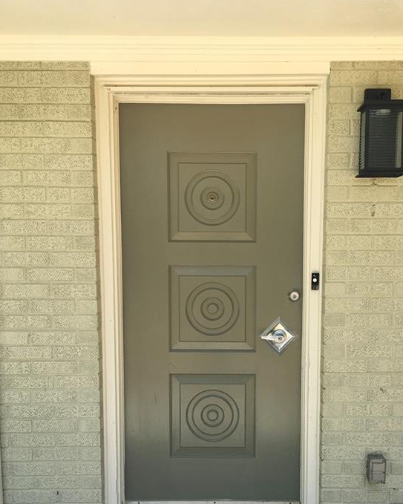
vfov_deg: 55.5
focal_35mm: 32
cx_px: 206
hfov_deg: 45.8
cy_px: 280
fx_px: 477
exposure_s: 1/496
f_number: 2.2
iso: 25
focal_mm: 4.15
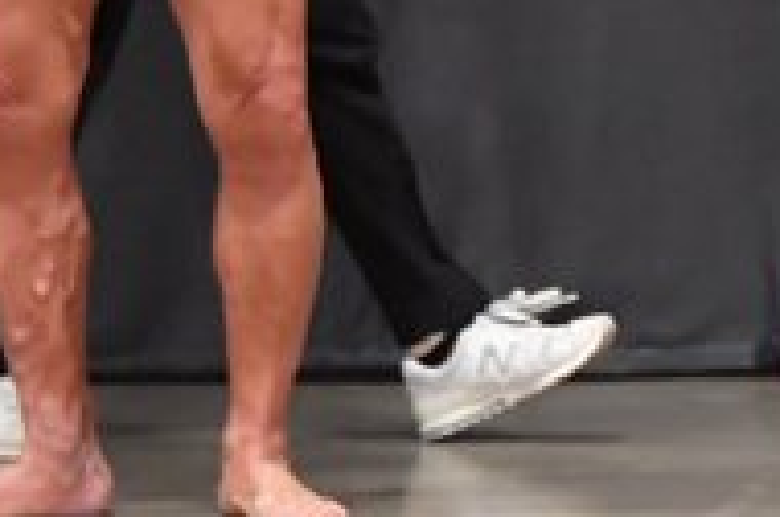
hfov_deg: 2.5
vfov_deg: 1.7
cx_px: 1344
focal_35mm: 826
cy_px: -193
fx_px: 17866
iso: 6400
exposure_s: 1/400
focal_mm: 135
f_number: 5.6
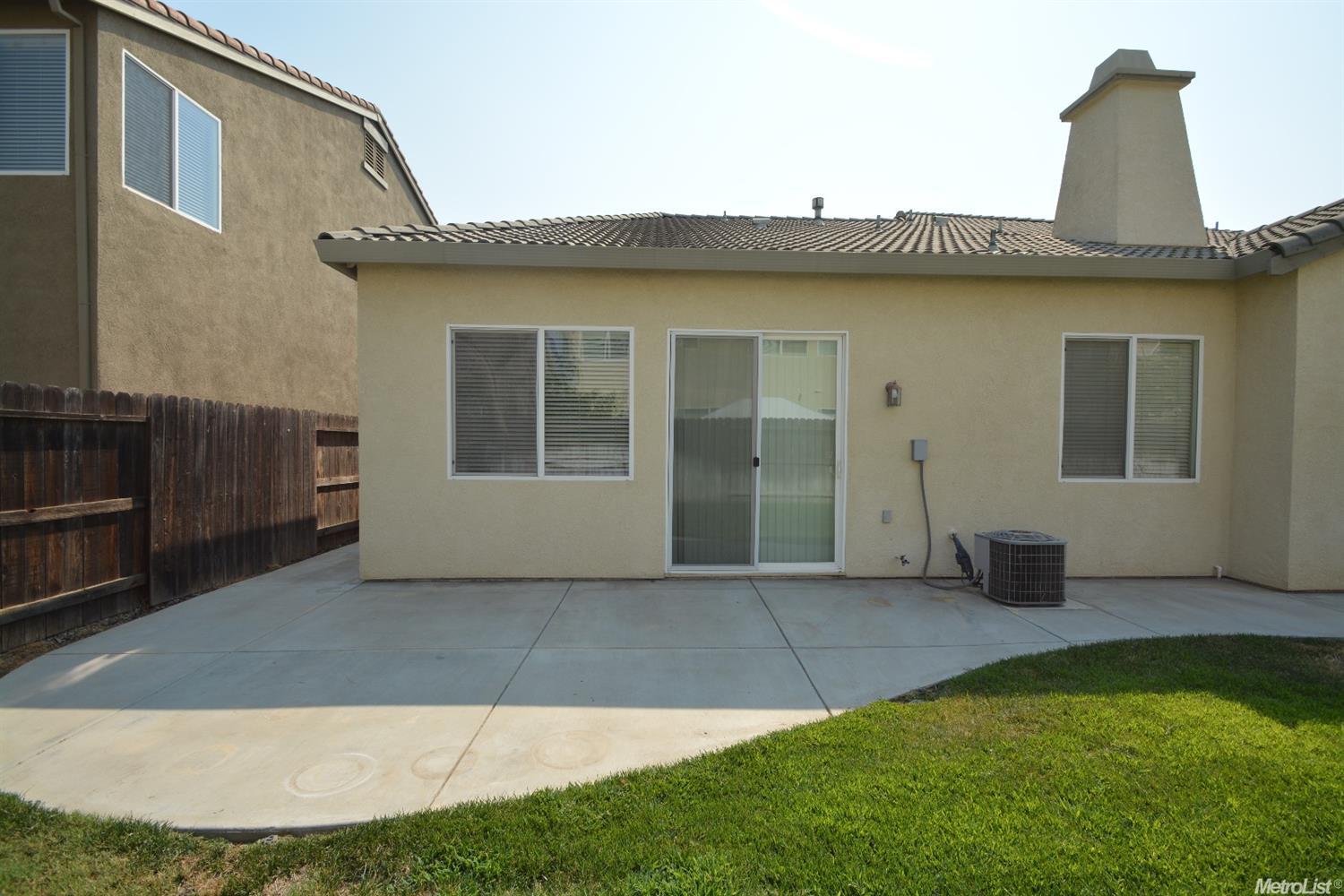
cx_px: 672
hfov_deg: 100.4
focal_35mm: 15
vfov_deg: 77.3
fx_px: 560
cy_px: 448
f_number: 10
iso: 100
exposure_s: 1/200
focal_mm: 10
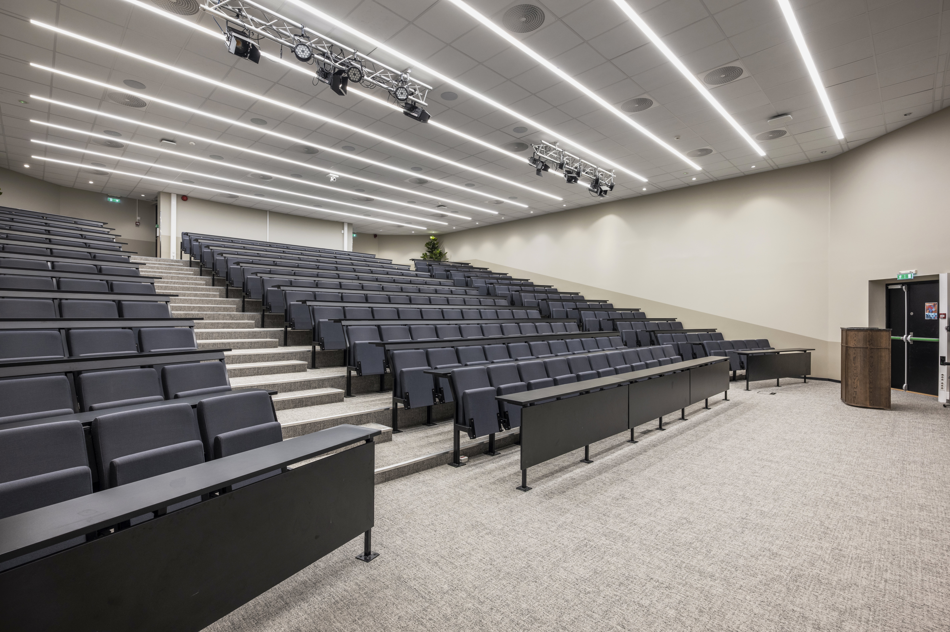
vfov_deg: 70.4
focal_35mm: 17
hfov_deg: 93.3
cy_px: 316
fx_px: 448
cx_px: 475
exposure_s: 1/6
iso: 200
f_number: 9
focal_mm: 17
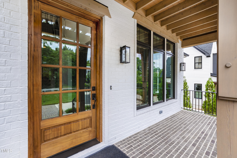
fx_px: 99
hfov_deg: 100.4
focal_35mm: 15
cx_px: 118
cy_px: 79
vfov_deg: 77.3
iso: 320
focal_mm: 10
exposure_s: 1/100
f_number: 8
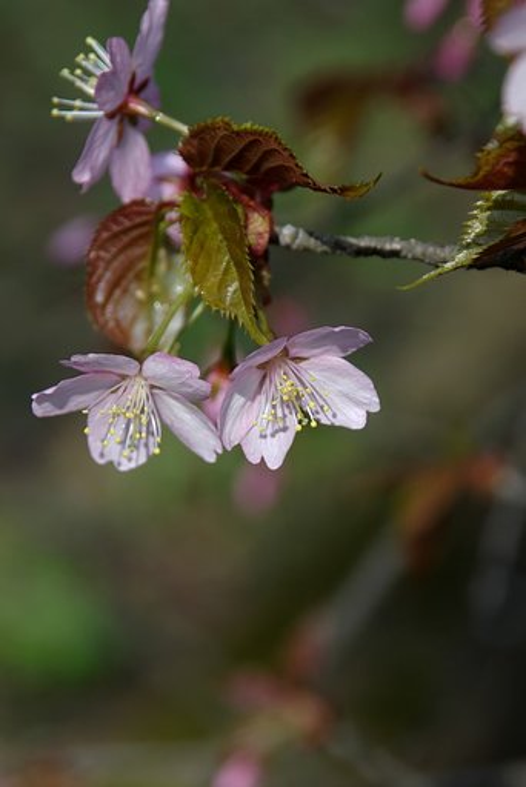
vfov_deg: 10.2
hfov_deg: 6.8
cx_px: 263
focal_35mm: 202
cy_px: 394
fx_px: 4432
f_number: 8
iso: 200
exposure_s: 1/250
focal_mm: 135
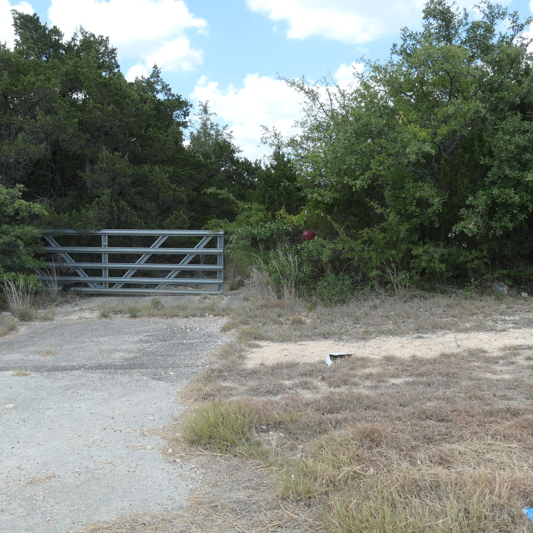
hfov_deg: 44.2
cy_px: 238
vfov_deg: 44.9
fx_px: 645
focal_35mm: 37
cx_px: 174
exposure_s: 1/1000
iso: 200
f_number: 3.5
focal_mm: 8.8
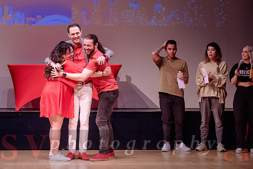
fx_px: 757
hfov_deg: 18.8
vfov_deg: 12.7
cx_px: 58
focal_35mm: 108
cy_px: 64
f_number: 3.2
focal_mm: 70
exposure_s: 1/320
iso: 1000
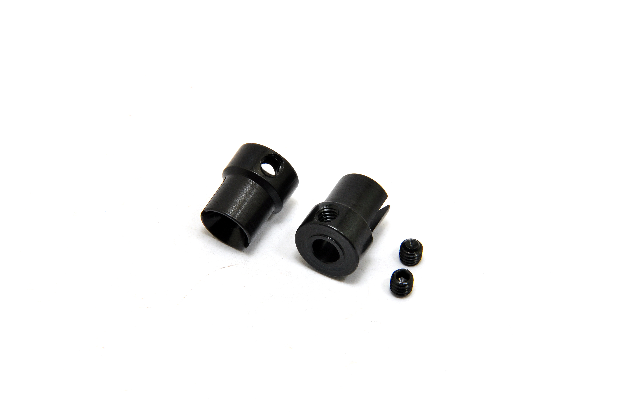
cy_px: 208
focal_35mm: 270
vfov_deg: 5.1
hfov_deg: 7.6
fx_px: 4682
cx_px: 312
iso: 400
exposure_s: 1/60
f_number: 20
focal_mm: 180
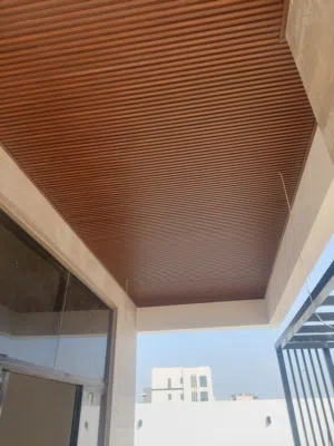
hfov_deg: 56.8
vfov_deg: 71.6
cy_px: 223
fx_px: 309
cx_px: 167
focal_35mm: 24
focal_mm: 5.23
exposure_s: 1/559
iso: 40
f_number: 1.8
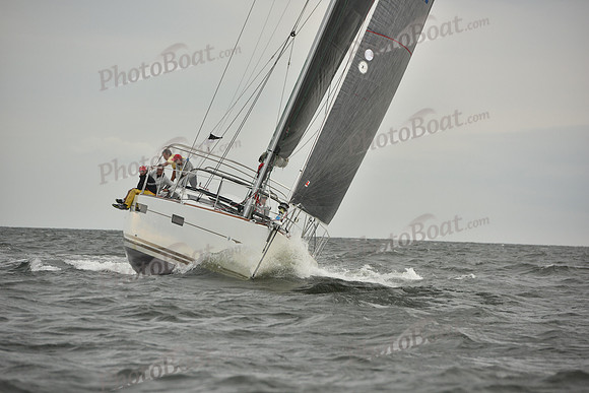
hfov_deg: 10.3
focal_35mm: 200
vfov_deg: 6.9
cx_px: 294
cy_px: 196
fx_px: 3273
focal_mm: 200
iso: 500
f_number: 6.3
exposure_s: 1/640
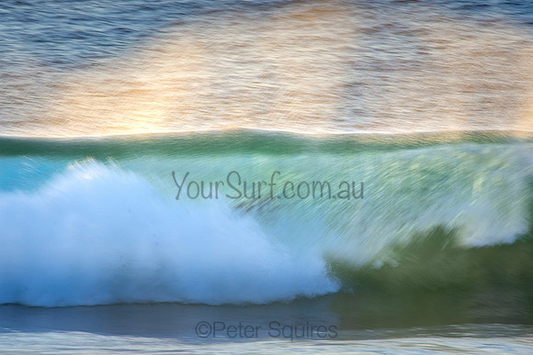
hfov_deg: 2.7
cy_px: 178
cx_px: 266
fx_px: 11106
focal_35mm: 750
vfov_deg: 1.8
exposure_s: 1/30
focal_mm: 500
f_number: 16
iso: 100
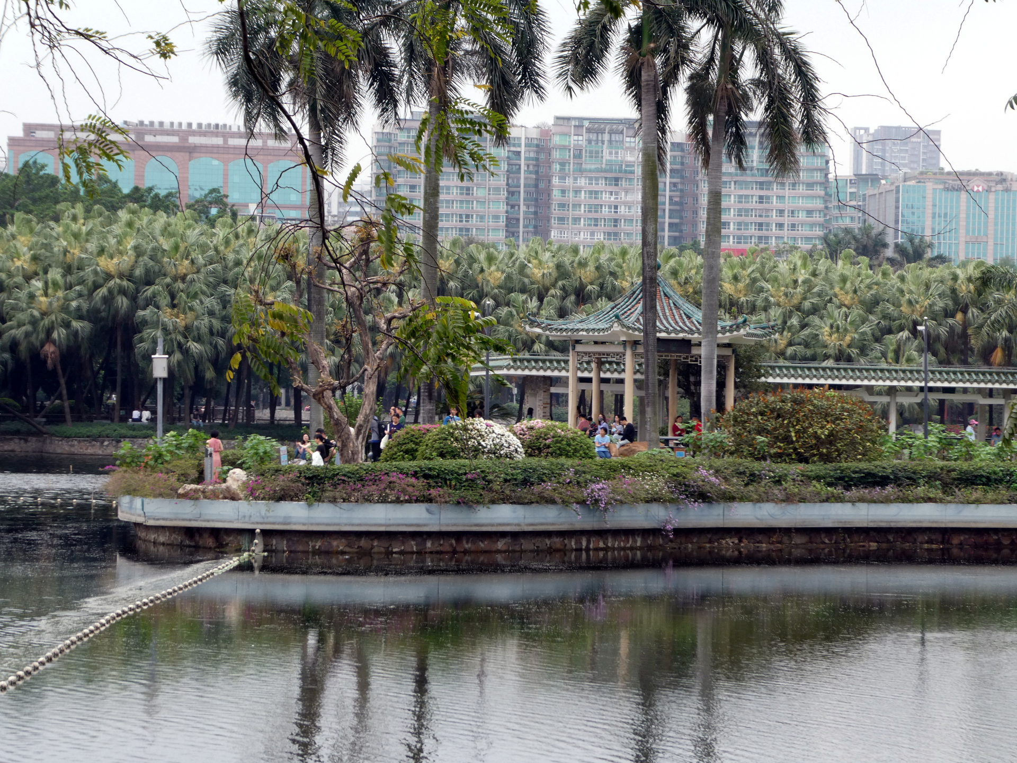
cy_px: 382
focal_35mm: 115
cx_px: 508
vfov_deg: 12.9
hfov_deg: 17.1
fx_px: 3379
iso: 100
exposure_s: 1/80
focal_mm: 20.6
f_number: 5.1
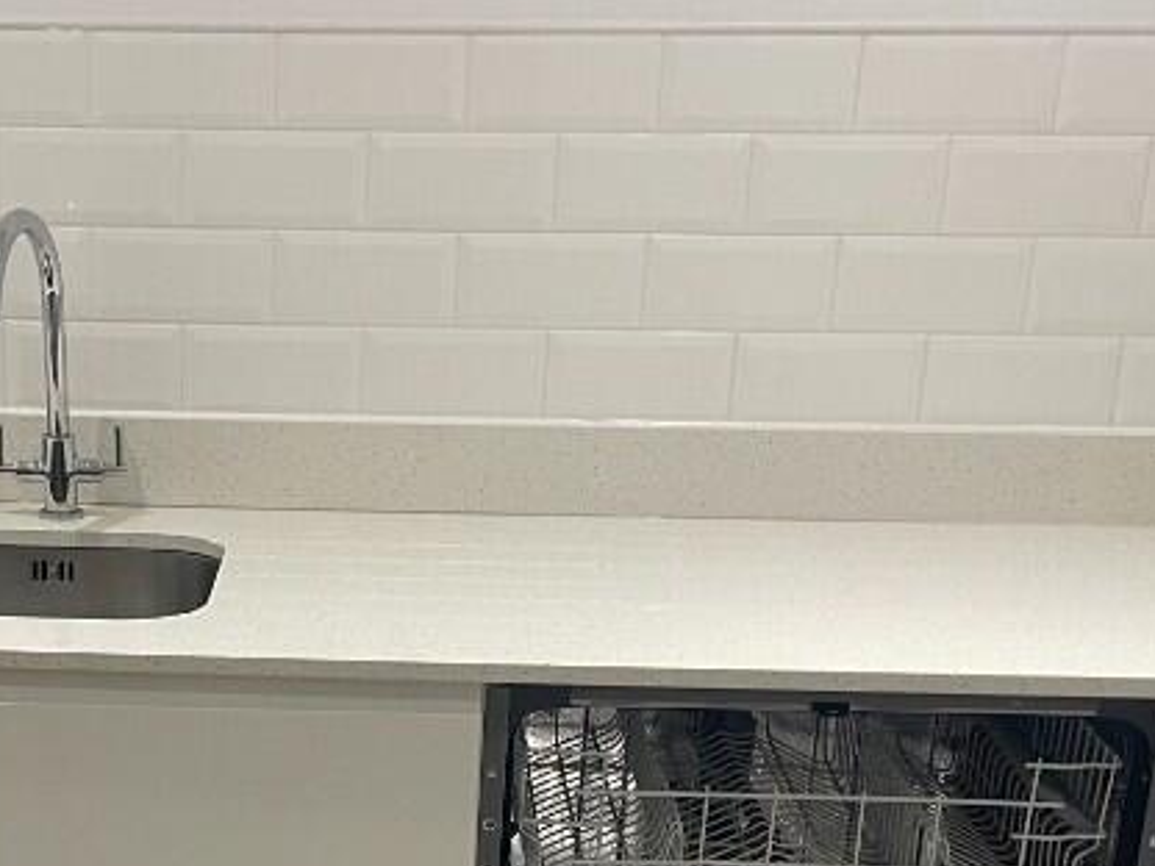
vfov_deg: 22.1
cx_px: 194
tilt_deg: -19.7
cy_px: 866
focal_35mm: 64
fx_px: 2135
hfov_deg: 29.4
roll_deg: +0.7
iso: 125
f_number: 1.6
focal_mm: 4.2
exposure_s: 1/50
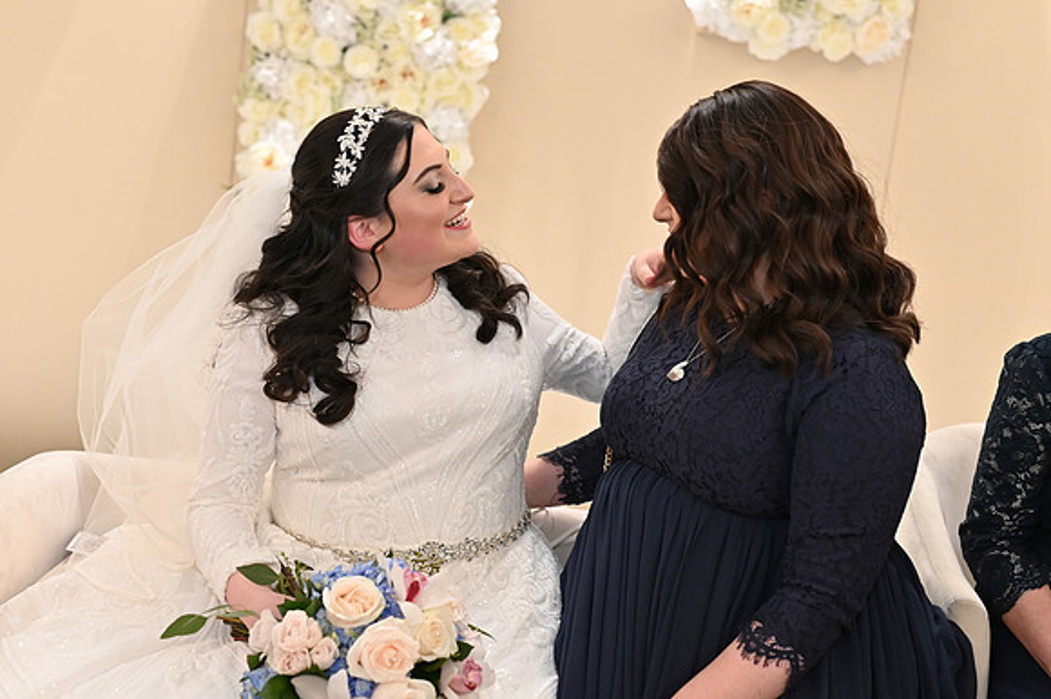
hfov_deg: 39.6
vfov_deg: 27.0
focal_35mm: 50
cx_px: 526
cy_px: 350
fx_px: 1459
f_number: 4
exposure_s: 1/100
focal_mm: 50
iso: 3200
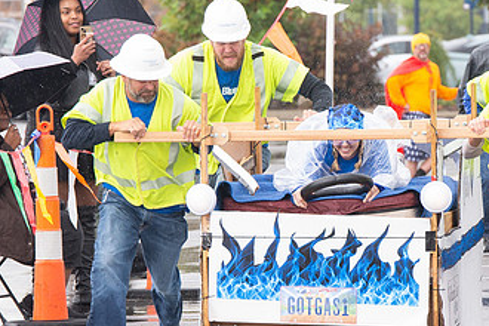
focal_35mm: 525
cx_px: 257
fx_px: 7131
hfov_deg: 3.9
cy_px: 273
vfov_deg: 2.6
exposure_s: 1/400
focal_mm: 200
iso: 800
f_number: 7.1
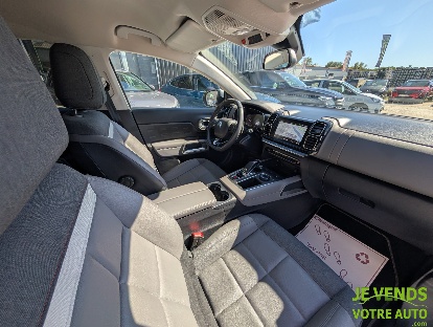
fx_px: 150
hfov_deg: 110.4
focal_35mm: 12
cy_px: 164
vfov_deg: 94.7
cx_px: 216
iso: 52
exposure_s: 1/1427
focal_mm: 2.02
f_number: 1.7
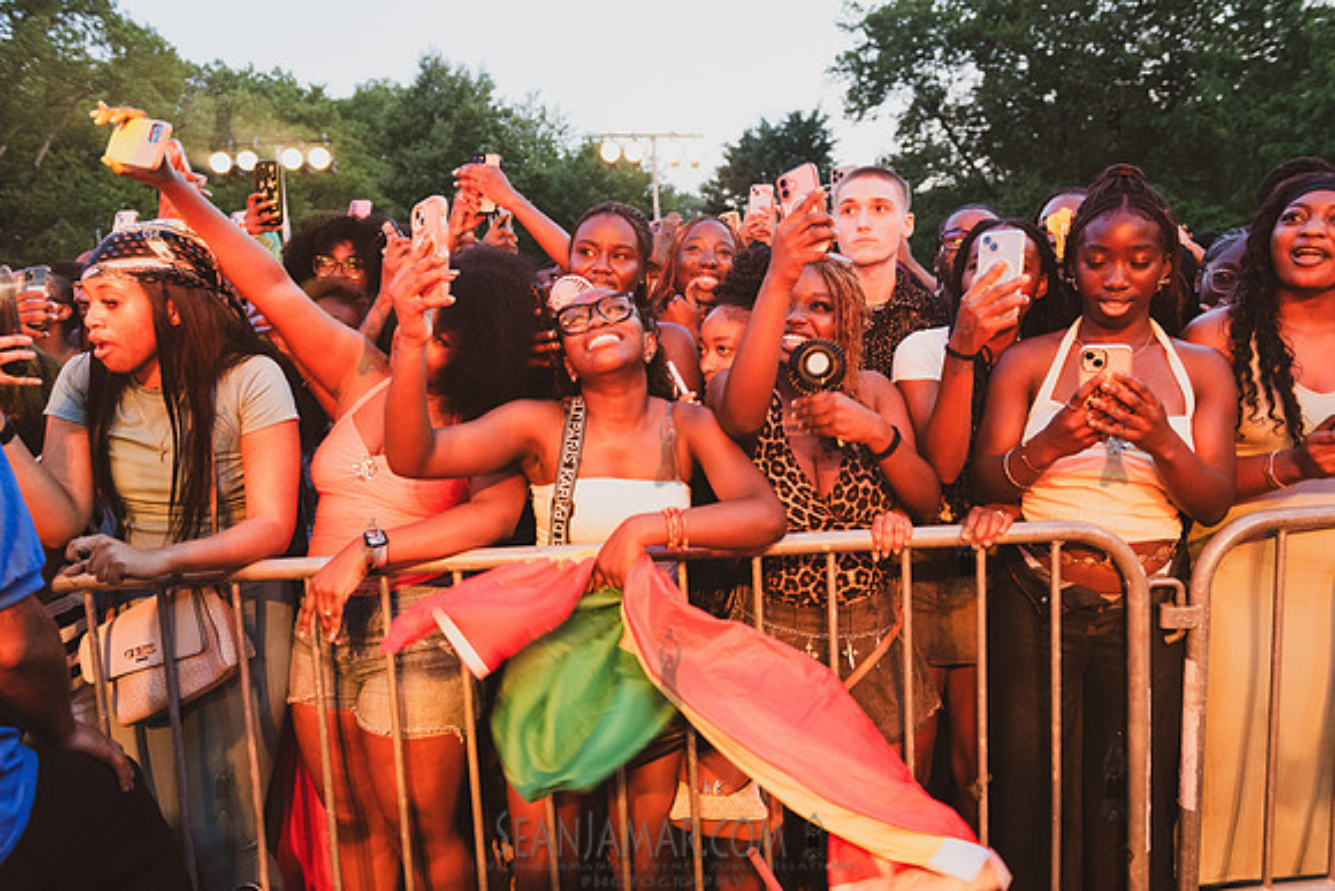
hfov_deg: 67.4
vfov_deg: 48.0
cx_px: 668
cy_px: 446
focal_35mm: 27
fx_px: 1001
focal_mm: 27
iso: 4000
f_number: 3.5
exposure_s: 1/200
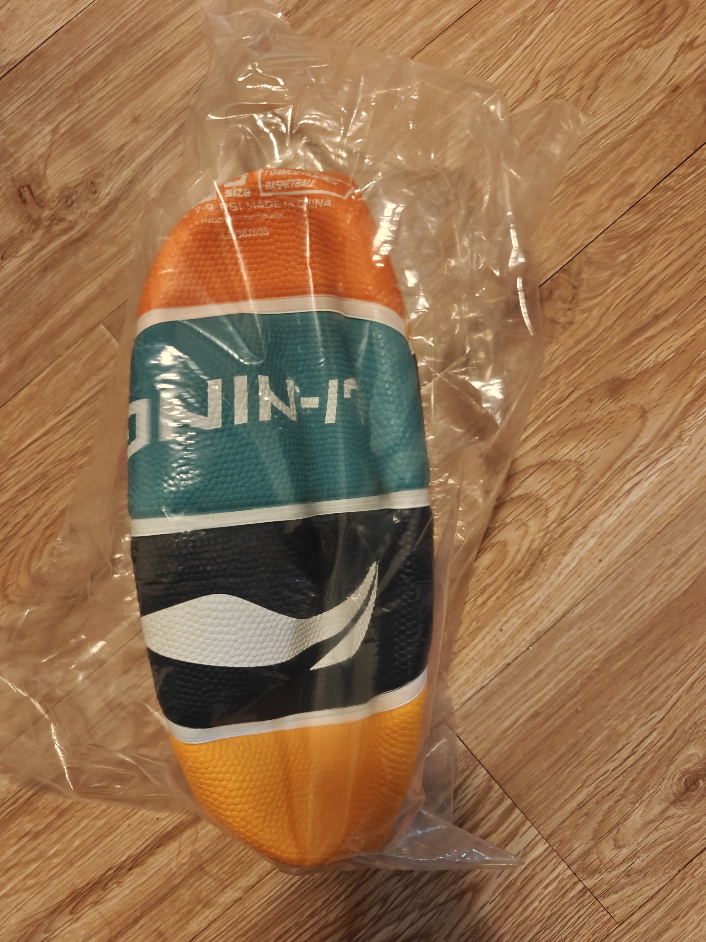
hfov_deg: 58.9
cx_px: 353
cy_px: 471
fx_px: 625
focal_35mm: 23
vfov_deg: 73.9
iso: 2500
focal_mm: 6.06
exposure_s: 1/50
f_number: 1.6
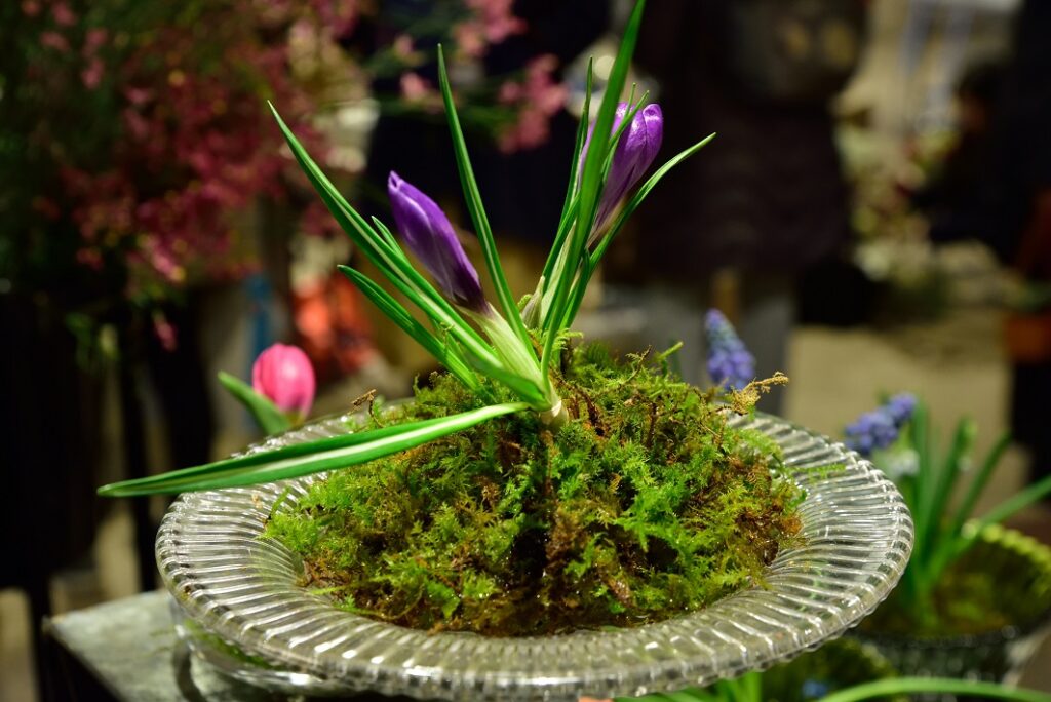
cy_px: 351
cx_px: 526
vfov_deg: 23.4
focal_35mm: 58
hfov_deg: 34.5
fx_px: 1694
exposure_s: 1/25
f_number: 8
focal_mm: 58
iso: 2500
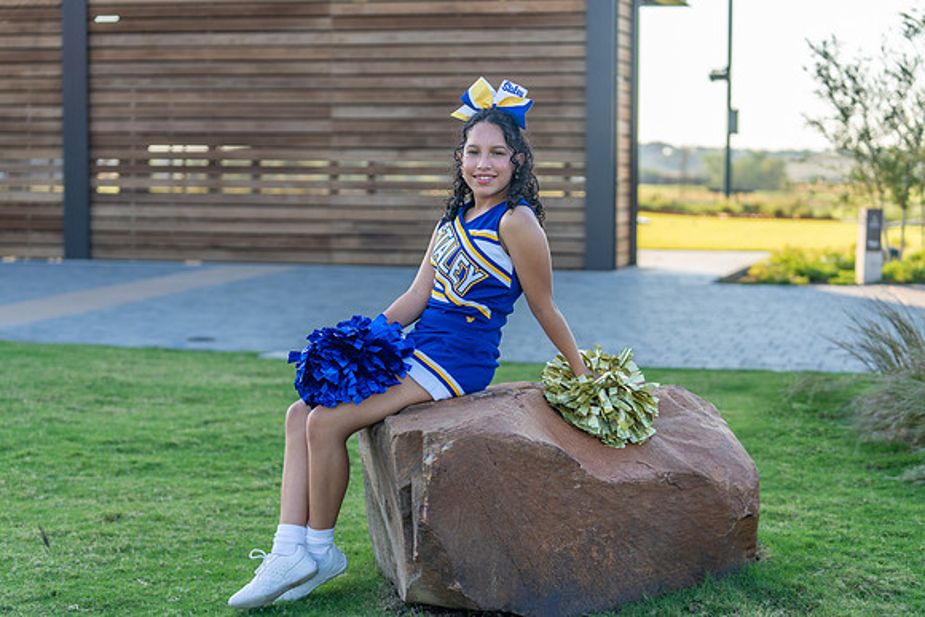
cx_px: 462
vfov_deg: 19.0
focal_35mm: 72
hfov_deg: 28.2
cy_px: 308
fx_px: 1841
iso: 100
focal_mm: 70
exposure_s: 1/400
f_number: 3.2
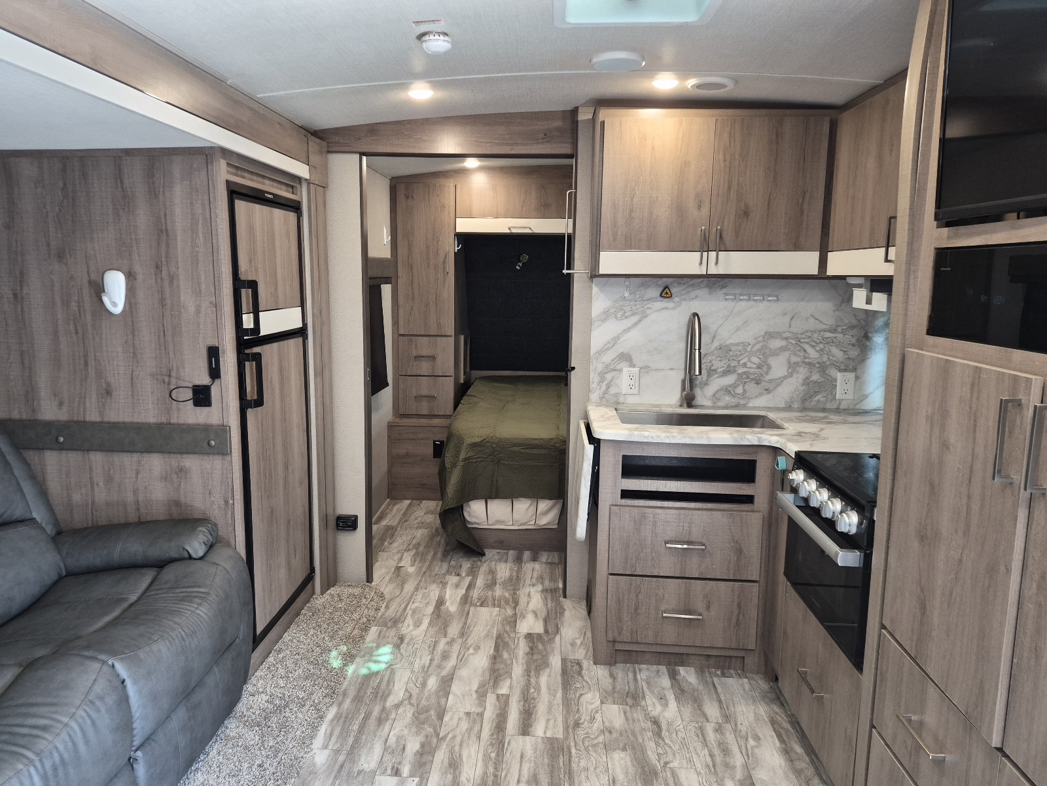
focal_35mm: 23
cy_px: 393
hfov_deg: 73.9
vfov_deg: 58.9
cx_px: 524
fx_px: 696
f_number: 1.8
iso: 500
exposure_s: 1/120
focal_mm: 5.4
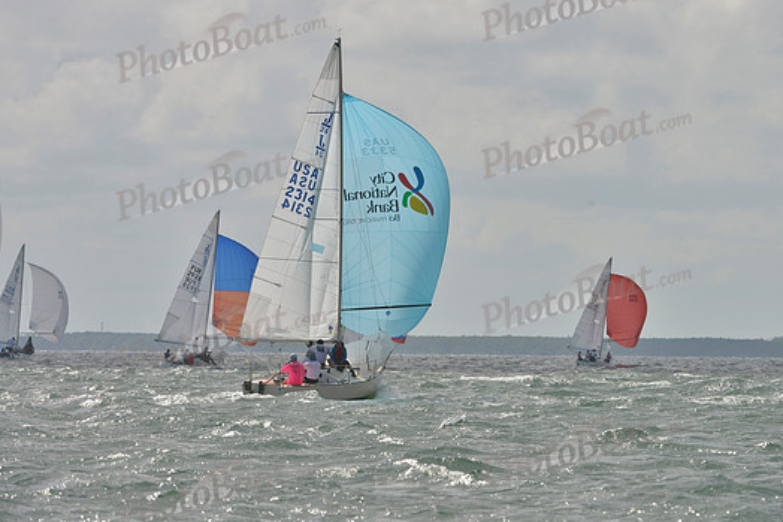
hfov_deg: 6.9
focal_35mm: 299
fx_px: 6501
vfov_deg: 4.6
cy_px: 239
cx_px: 405
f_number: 10
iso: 280
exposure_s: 1/1250
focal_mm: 270
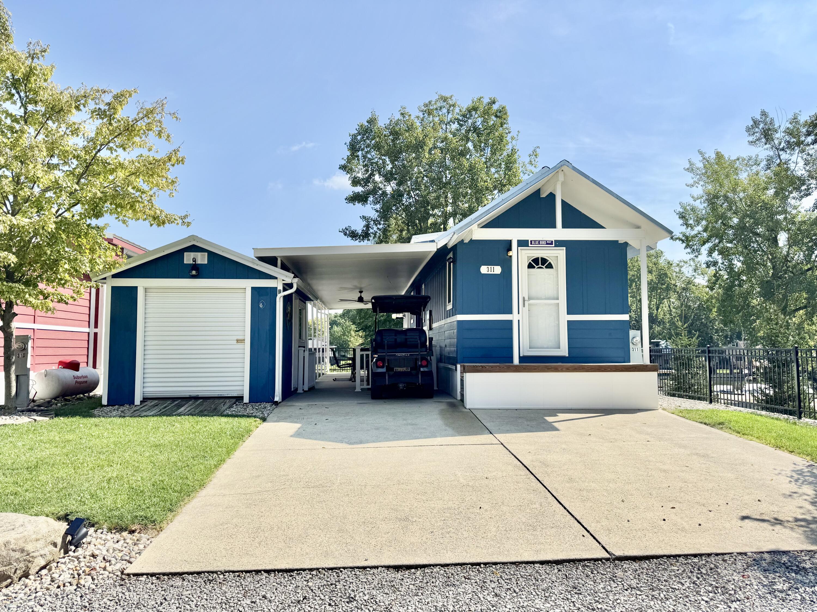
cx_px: 408
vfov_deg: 56.8
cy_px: 306
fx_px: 566
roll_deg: -0.1
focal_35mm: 24
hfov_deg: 71.6
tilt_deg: +4.4
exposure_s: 1/6410
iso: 80
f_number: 1.78
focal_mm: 6.76
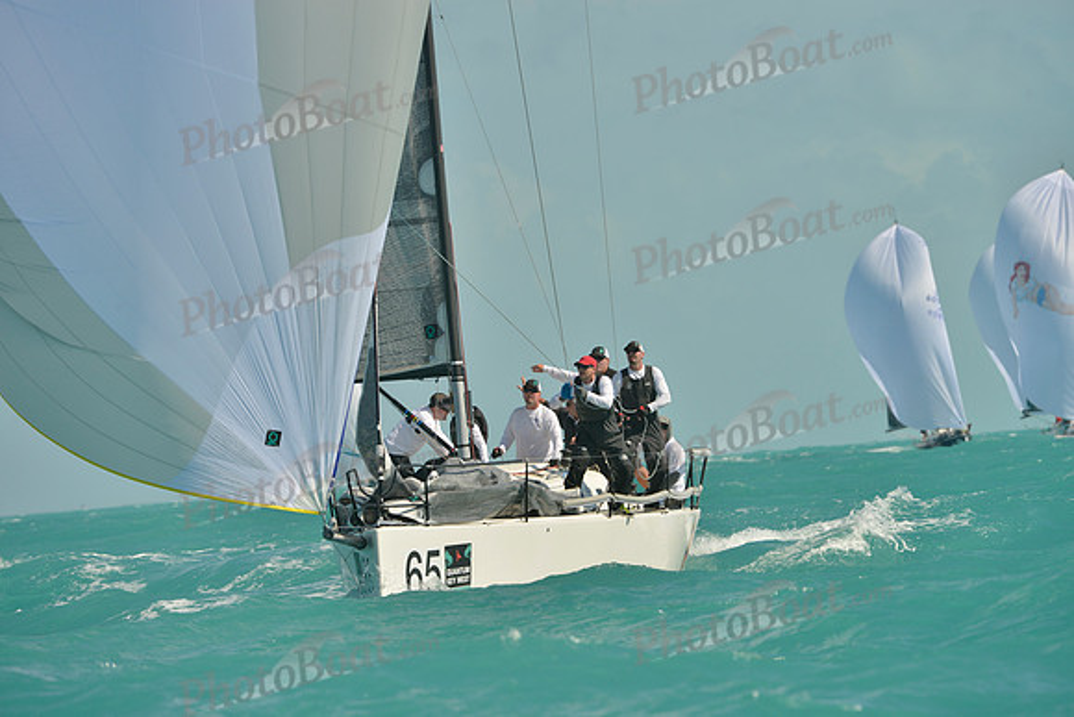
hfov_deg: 5.7
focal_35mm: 360
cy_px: 358
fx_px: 10742
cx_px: 537
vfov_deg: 3.8
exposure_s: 1/1250
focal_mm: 360
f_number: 9
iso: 280
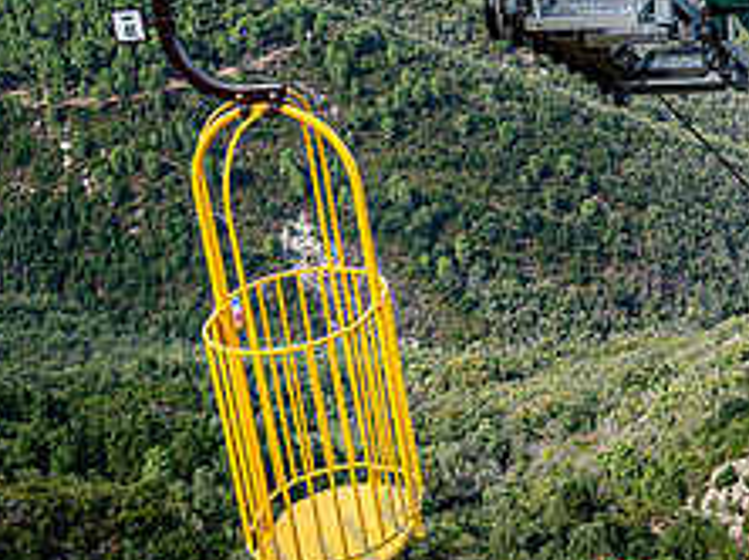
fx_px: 1902
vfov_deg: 16.8
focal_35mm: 88
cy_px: 288
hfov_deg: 21.6
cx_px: 712
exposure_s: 1/400
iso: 250
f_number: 7.1
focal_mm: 35
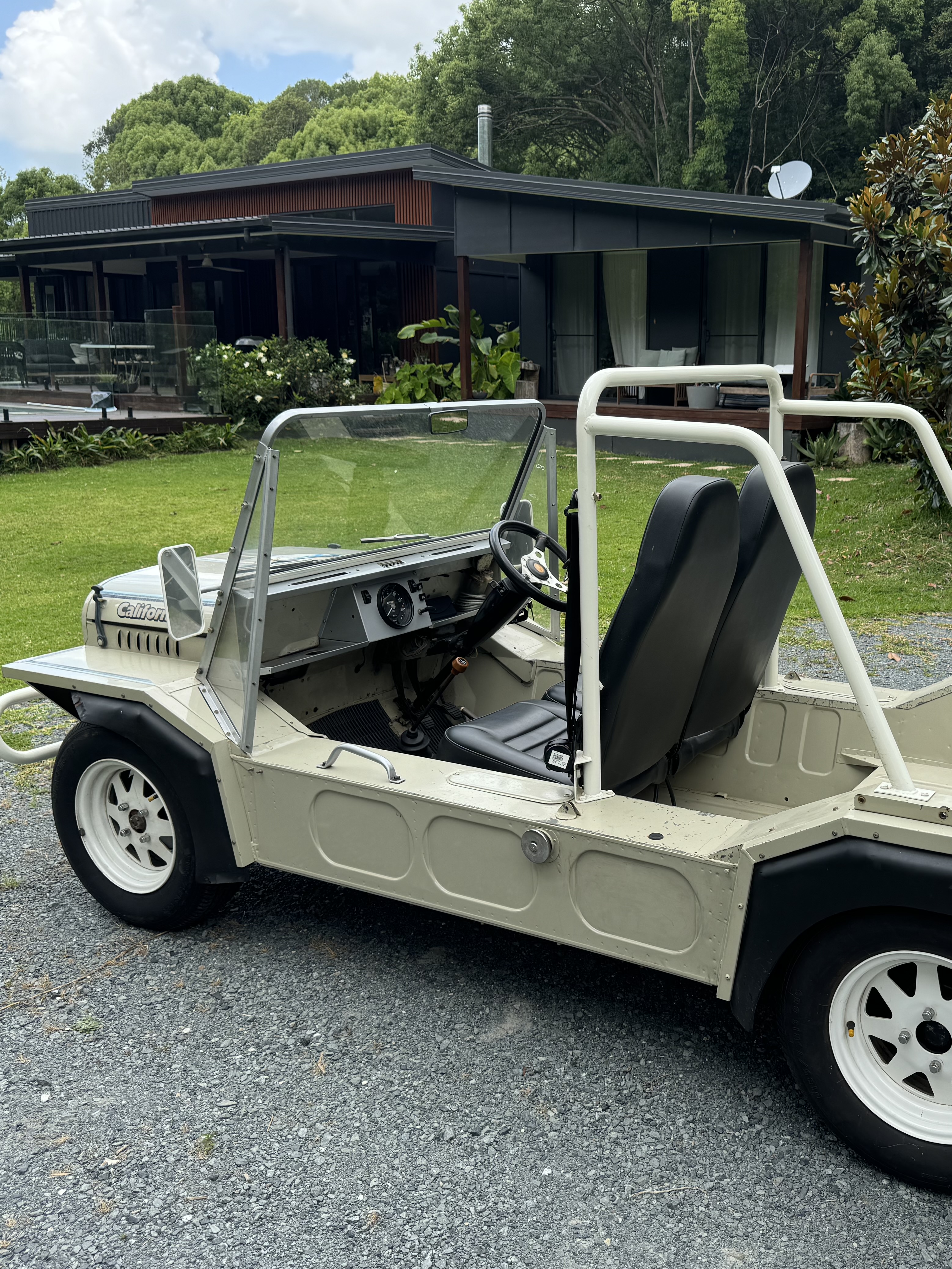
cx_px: 653
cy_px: 641
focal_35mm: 33
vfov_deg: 55.3
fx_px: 1210
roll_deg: -1.3
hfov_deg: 42.2
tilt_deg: -13.1
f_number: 1.78
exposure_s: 1/1285
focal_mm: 6.76
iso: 80
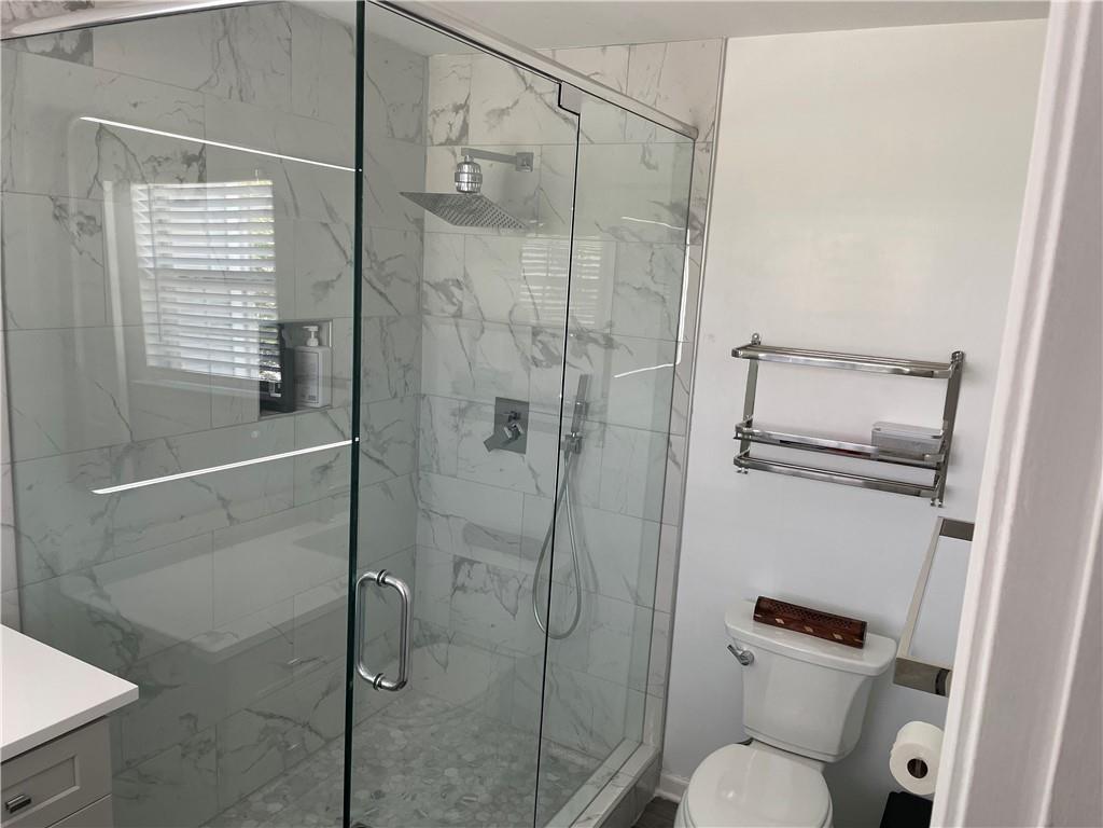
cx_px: 552
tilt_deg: -10.8
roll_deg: -3.4
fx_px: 828
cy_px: 414
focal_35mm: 26
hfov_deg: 67.3
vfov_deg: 53.1
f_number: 1.6
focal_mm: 4.2
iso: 125
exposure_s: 1/121
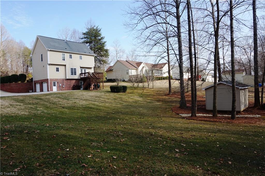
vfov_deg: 53.0
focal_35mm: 24
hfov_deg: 73.8
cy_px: 88
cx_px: 132
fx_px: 176
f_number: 11
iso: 100
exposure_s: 1/80
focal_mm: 16
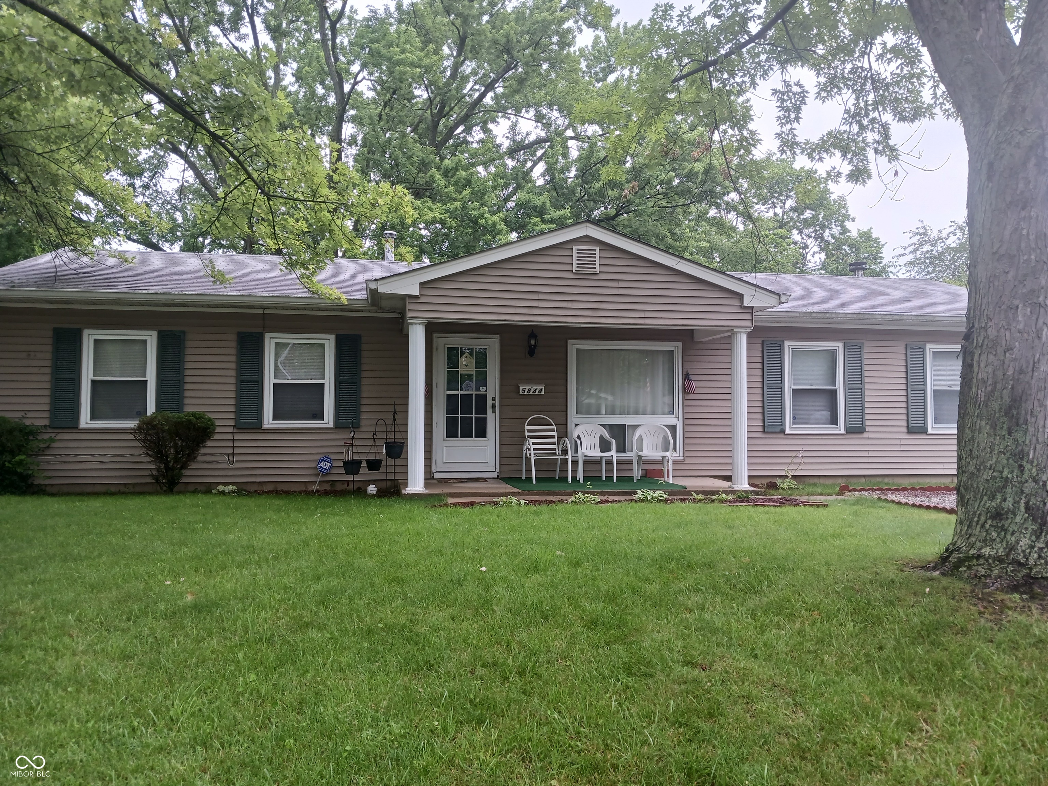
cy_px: 393
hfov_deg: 65.3
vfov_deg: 51.4
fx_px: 817
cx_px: 524
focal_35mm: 27
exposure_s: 1/50
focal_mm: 4
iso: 50
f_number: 1.8
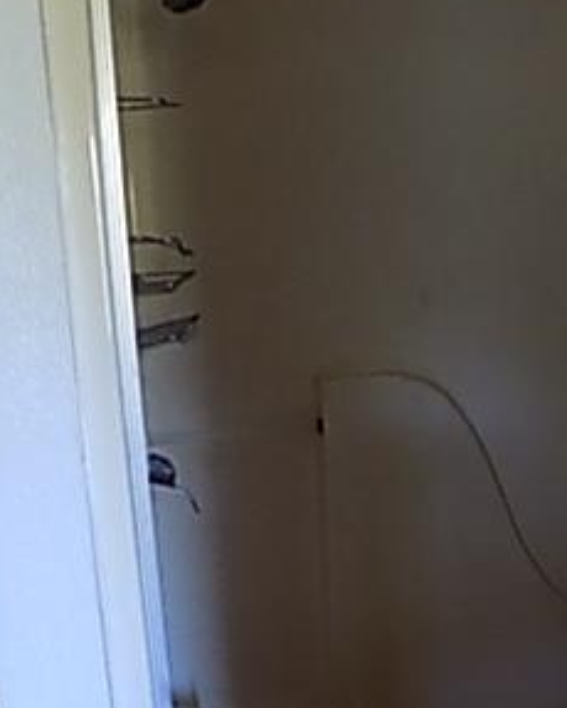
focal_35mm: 50
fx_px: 1048
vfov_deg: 37.1
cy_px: 444
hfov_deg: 28.9
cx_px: 528
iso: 400
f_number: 3.1
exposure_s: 1/13
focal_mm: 4
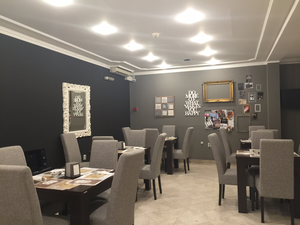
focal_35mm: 29
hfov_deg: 61.7
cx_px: 150
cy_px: 112
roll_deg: +1.8
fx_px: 251
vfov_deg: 48.2
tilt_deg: +0.2
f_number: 2.2
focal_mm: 4.15
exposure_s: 1/17
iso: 64
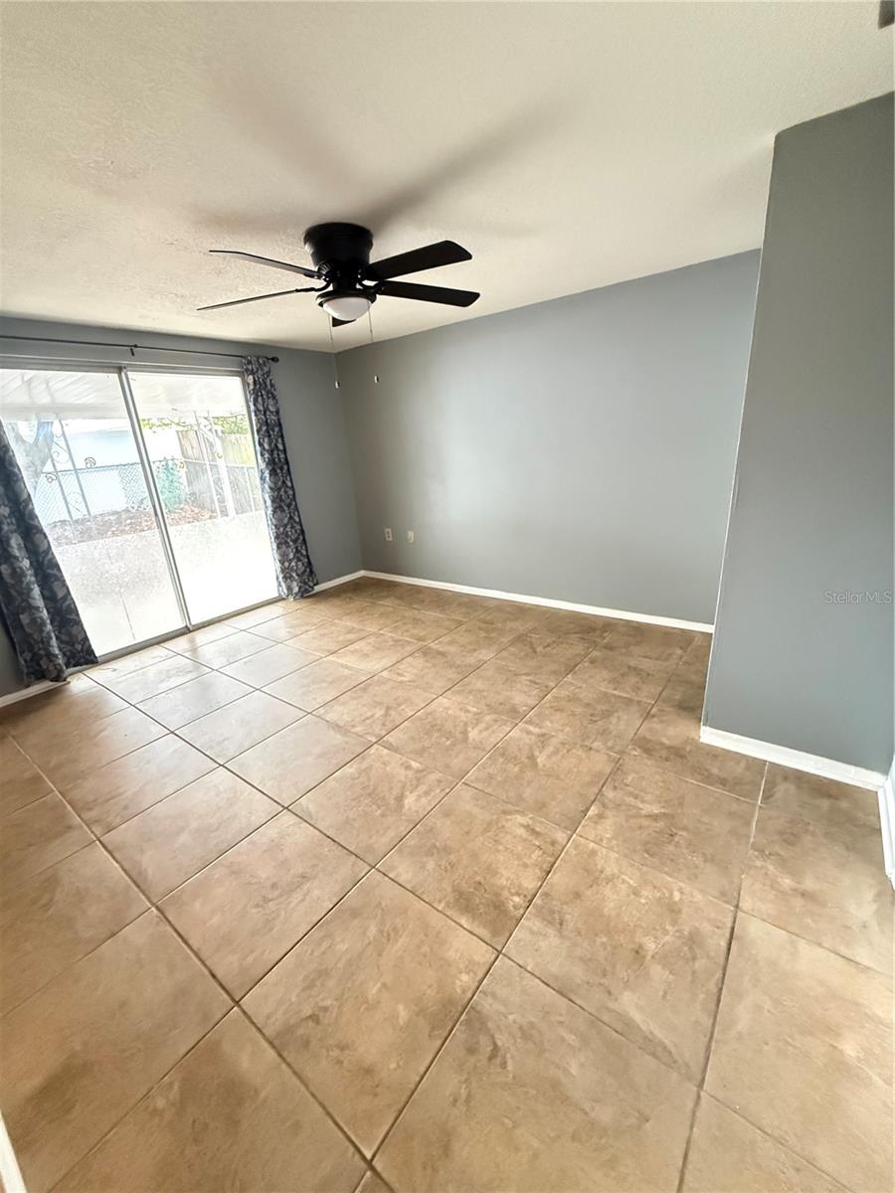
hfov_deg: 85.7
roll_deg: +4.4
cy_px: 596
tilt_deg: -17.5
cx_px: 448
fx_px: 483
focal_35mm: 14
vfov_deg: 102.1
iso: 1250
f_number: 2.2
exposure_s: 1/60
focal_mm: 2.22
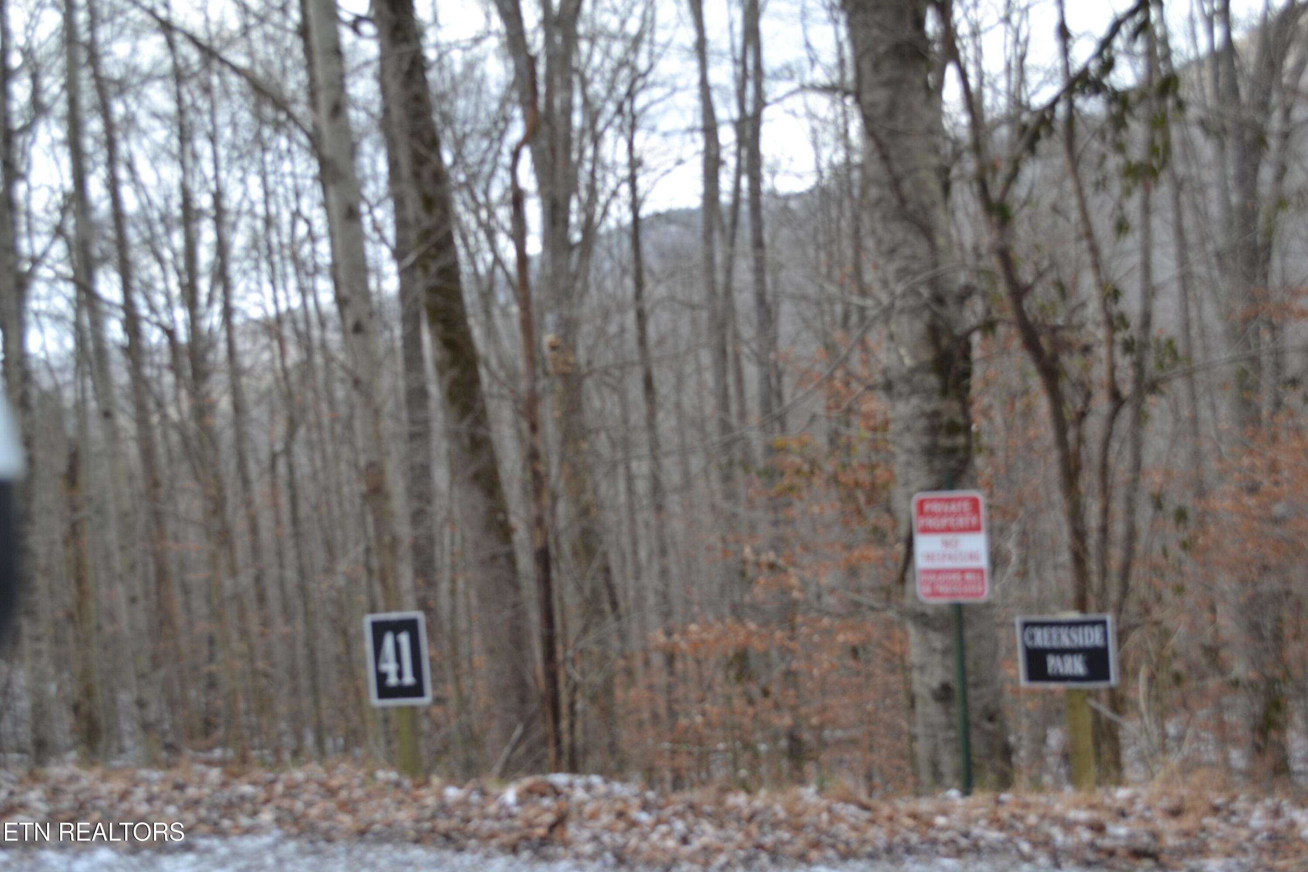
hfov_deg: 45.0
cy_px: 436
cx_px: 654
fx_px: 1580
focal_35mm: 44
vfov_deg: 30.8
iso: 180
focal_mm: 29
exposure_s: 1/125
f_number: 5.6
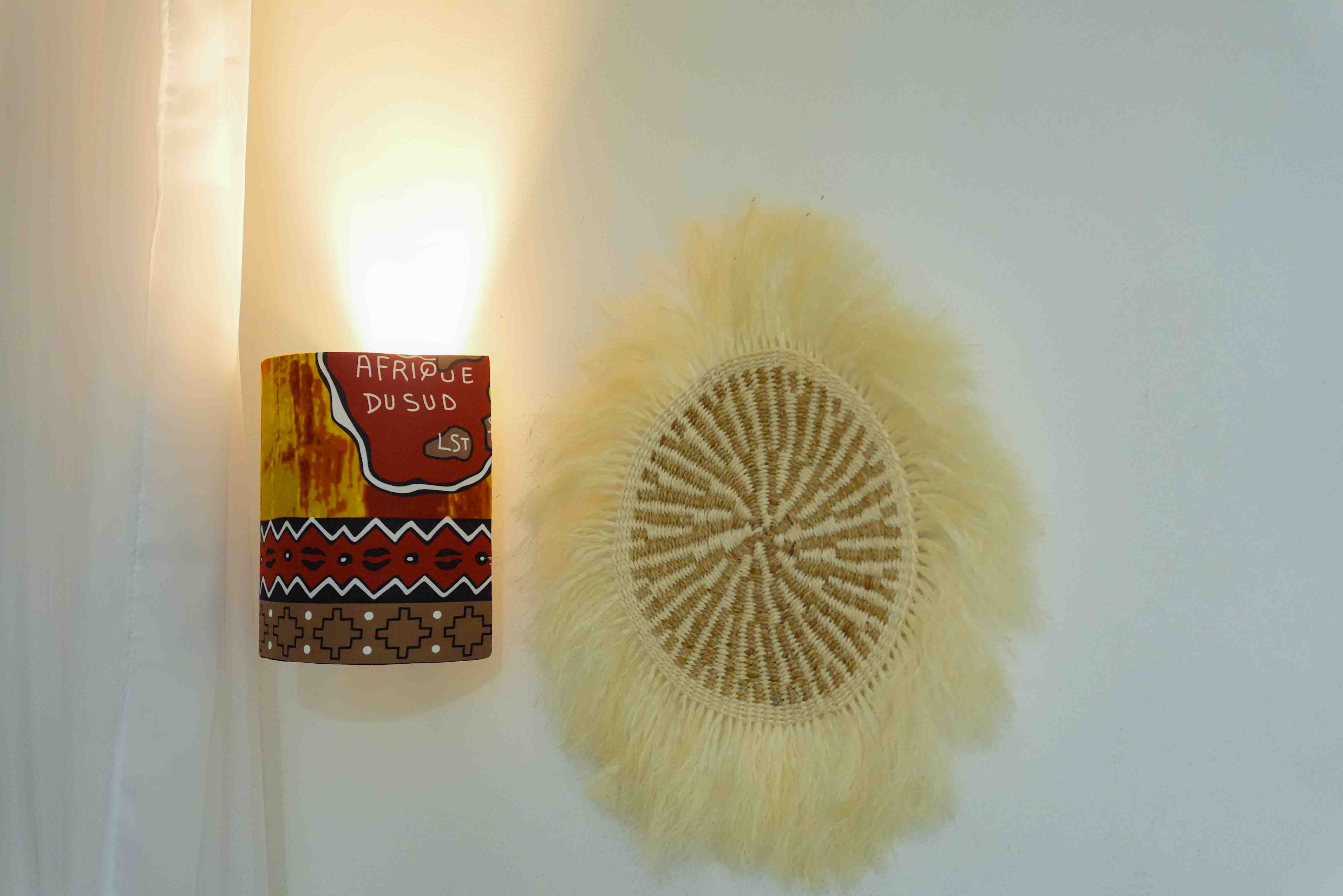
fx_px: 1679
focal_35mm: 45
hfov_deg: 43.6
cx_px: 672
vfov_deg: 29.9
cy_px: 448
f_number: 5.6
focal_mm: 30
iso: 3200
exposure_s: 1/100
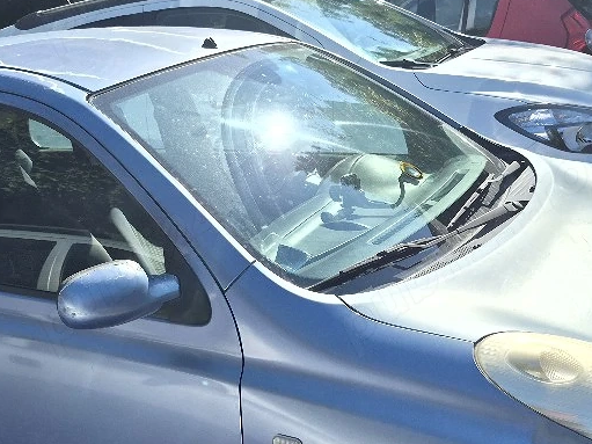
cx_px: 240
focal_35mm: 45
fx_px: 769
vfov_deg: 32.1
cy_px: 260
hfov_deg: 41.9
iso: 80
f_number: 1.8
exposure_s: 1/10000
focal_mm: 5.4
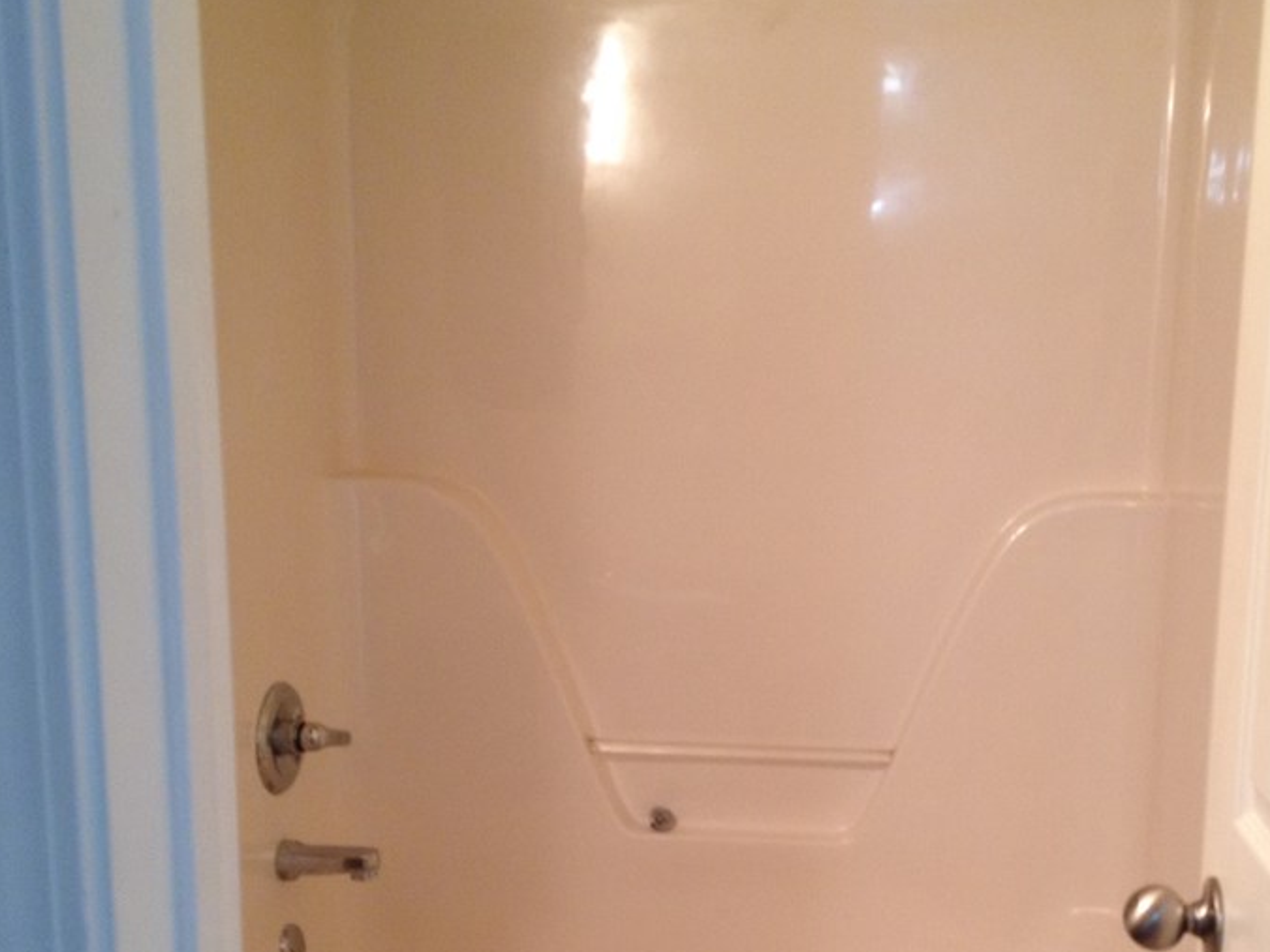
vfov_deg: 27.3
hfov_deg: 35.9
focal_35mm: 53
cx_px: 806
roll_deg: -0.1
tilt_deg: -14.5
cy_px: 680
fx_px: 1944
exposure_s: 1/20
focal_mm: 4.28
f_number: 2.4
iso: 100
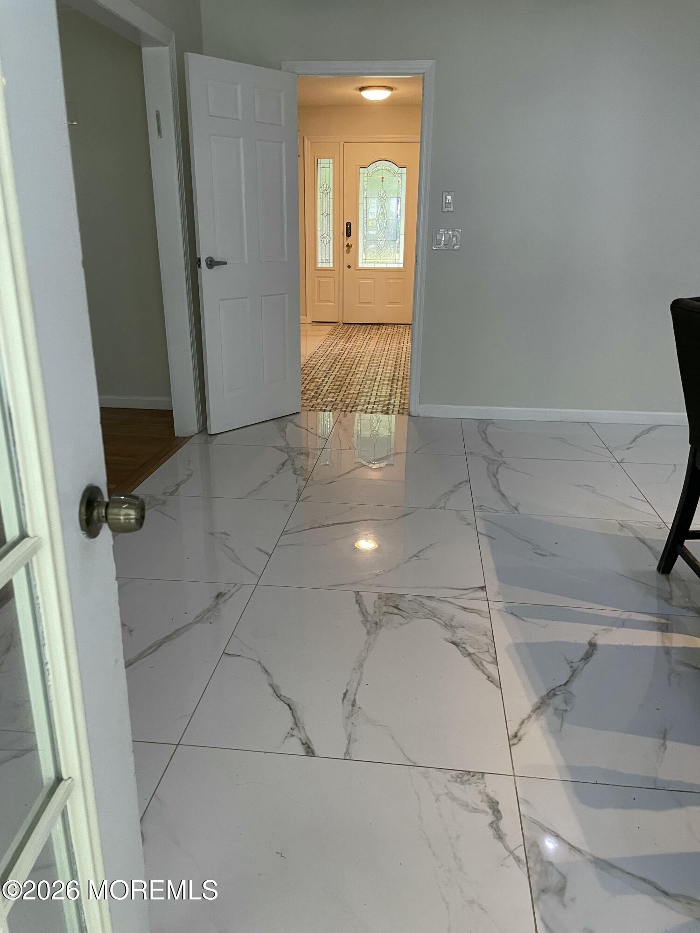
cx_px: 350
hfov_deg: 53.1
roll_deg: +2.8
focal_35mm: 26
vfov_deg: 67.3
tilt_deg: -20.1
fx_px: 701
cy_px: 466
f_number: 1.6
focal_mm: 4.2
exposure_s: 1/100
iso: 125
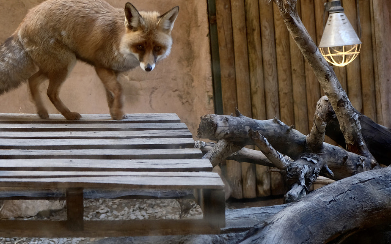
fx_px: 959
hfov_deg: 23.0
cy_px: 55
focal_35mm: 90
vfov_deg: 14.4
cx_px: 154
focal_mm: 34.3
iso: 640
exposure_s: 1/60
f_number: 3.6
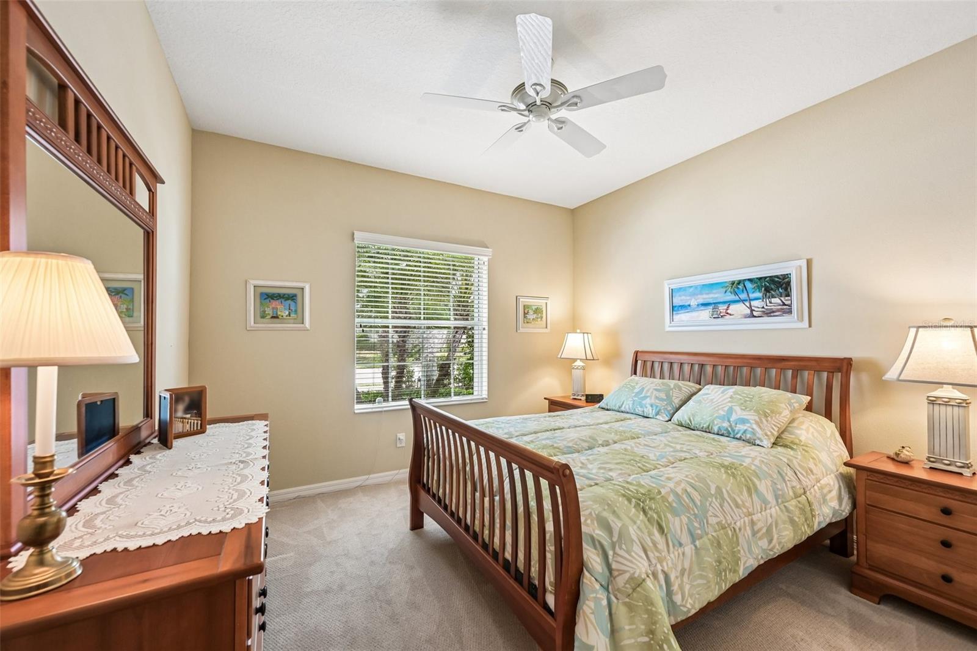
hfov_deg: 104.3
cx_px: 488
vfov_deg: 81.2
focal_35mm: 14
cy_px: 326
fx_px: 380
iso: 400
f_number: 8
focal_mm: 14
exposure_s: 1/40
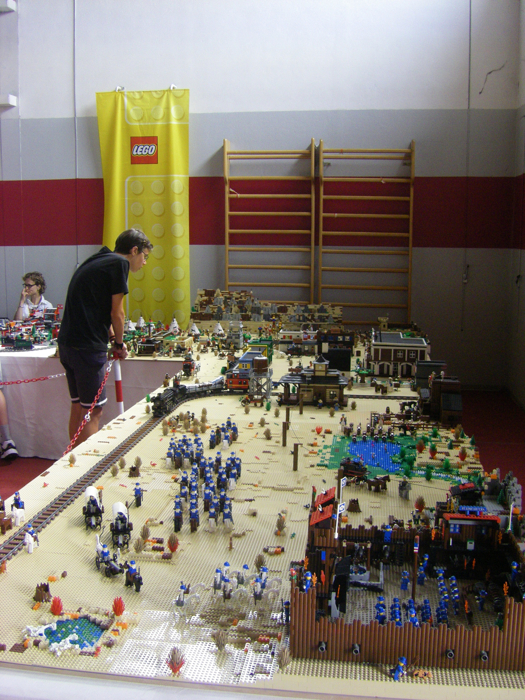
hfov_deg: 37.7
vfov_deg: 49.0
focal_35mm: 38
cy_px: 350
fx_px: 768
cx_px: 262
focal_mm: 6.3
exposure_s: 1/50
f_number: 3.5
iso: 320
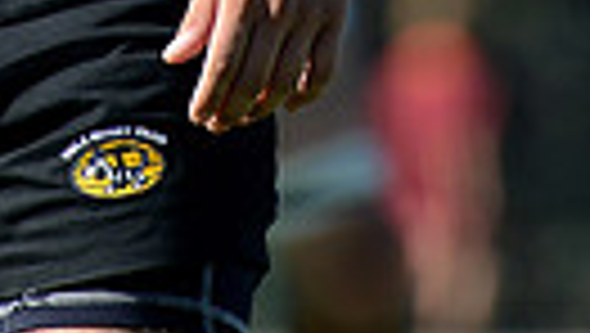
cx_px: -113
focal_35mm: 1301
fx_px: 20374
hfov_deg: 1.7
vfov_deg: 0.9
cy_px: -524
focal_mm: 280
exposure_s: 1/800
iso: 320
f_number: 4
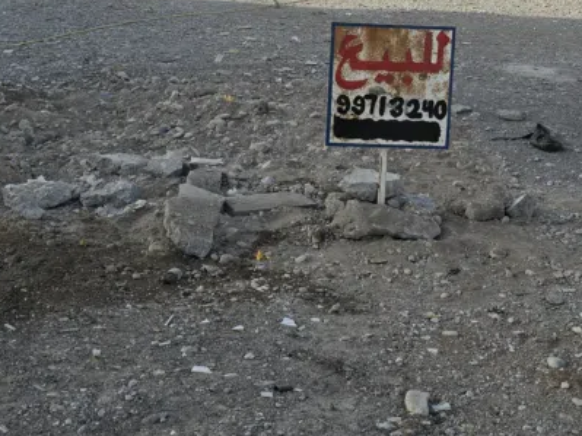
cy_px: 35
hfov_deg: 32.6
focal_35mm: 59
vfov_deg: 24.0
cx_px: 357
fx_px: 992
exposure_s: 1/713
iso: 12
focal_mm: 6.3
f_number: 1.7
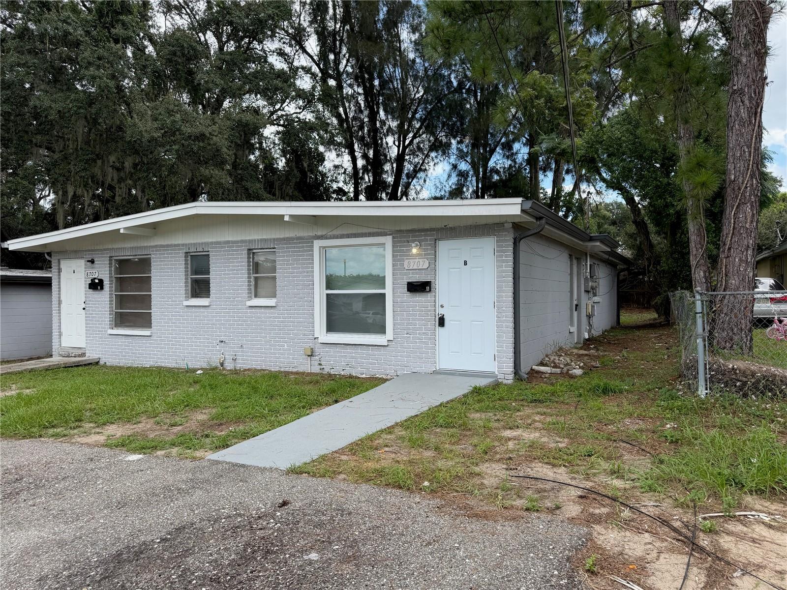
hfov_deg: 71.6
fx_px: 546
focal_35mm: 24
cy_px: 295
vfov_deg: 56.8
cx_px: 394
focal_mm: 6.76
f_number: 1.78
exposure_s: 1/1585
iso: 80
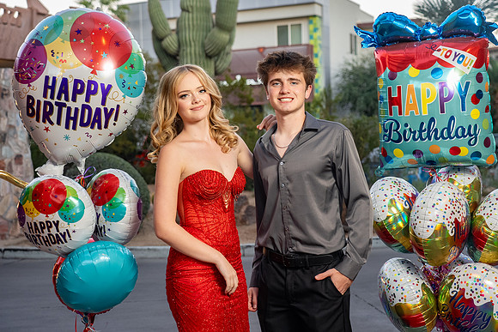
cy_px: 148
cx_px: 275
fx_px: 765
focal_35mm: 55
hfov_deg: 36.0
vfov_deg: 24.5
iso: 800
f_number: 4
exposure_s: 1/80
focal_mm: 50
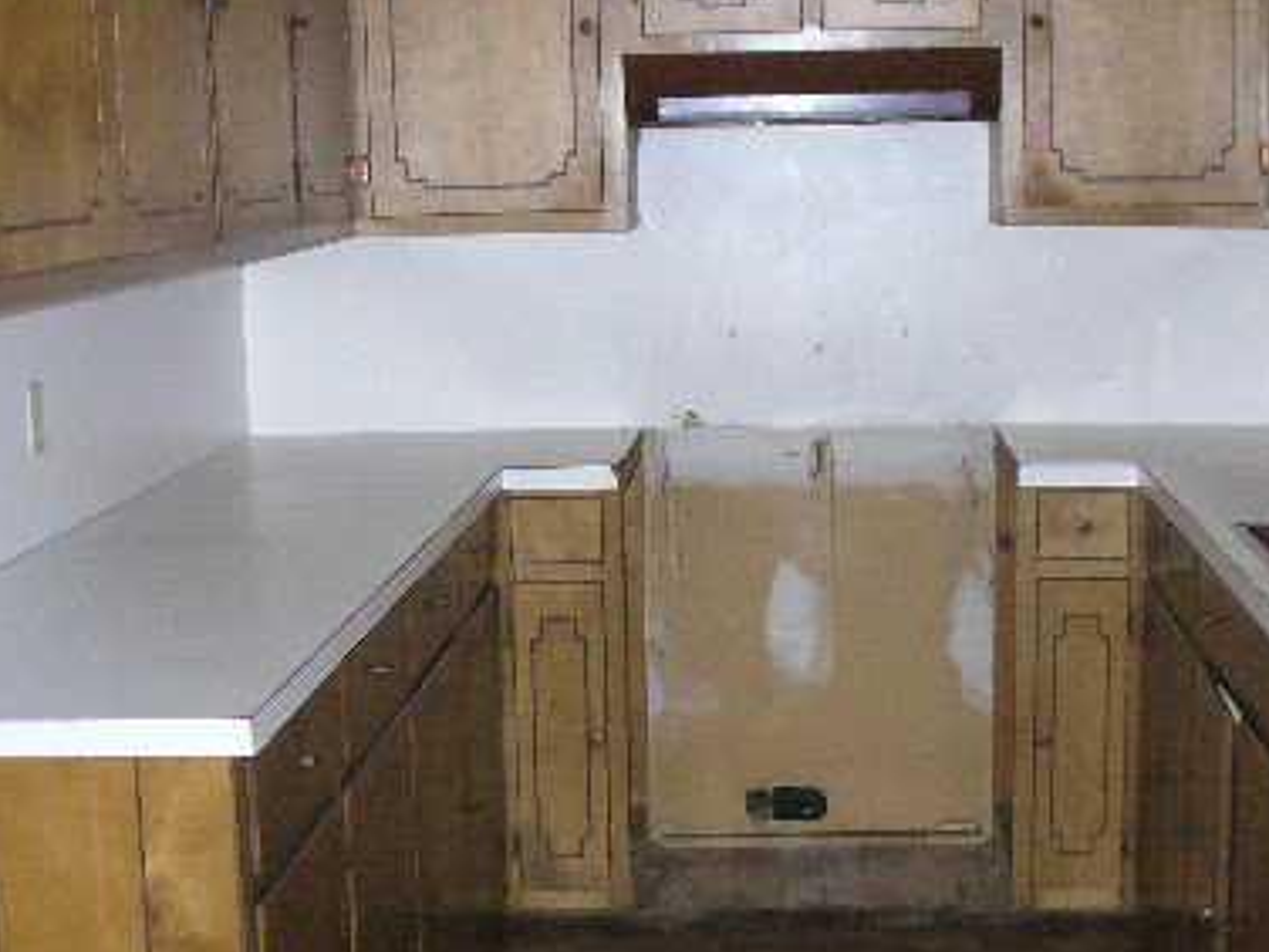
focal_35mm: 63
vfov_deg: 23.1
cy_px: 662
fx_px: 2310
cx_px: 692
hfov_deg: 30.7
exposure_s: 1/30
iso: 400
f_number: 2.8
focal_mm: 6.1
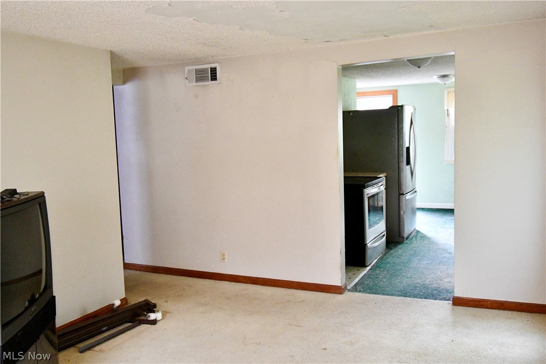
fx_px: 455
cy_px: 182
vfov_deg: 43.6
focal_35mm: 30
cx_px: 273
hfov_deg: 61.9
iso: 5600
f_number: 5.6
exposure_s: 1/30
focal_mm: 20
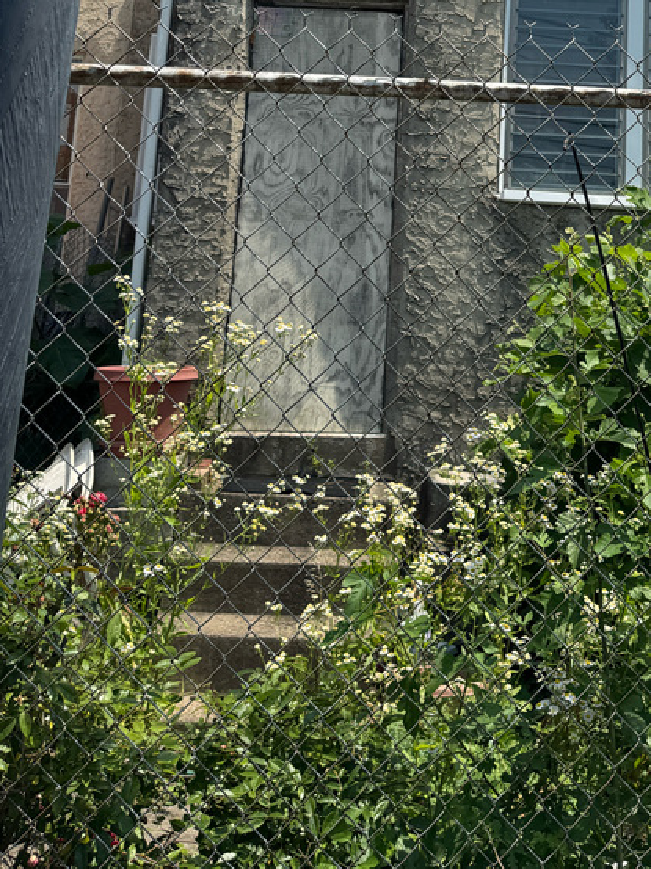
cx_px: 489
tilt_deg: +13.6
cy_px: 0
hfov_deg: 27.6
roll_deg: -2.8
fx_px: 1305
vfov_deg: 33.7
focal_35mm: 52
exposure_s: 1/4049
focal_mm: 6.76
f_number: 1.78
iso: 80
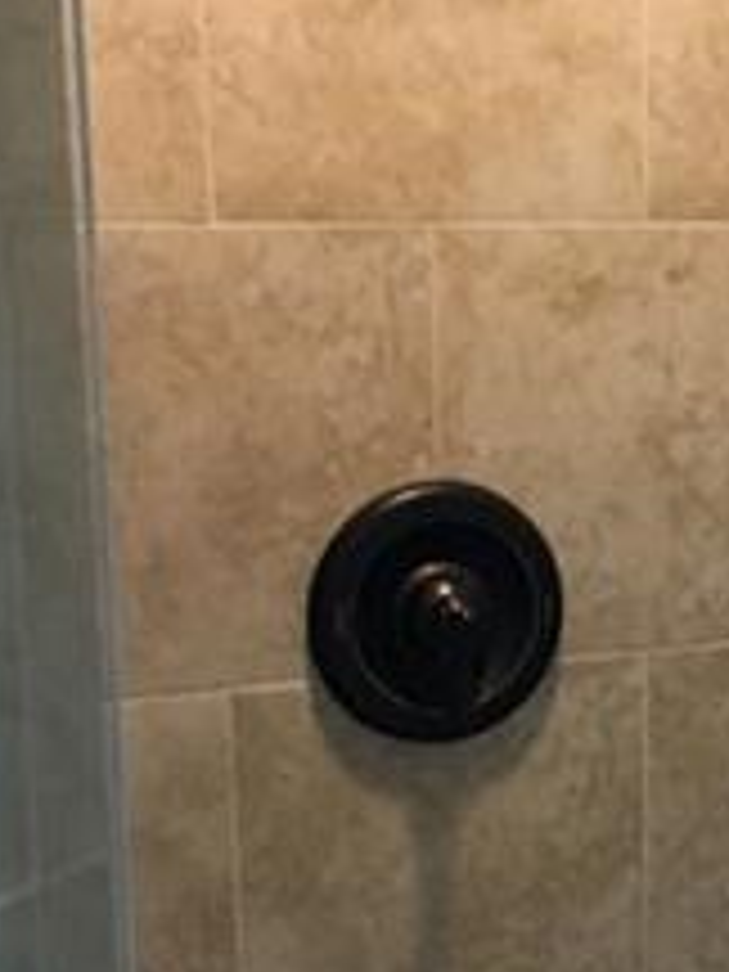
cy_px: 810
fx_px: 2892
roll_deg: -2.0
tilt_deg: -11.9
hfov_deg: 13.6
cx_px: 1044
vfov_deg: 18.9
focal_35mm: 103
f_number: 2.2
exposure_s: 1/17
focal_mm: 4.15
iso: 200
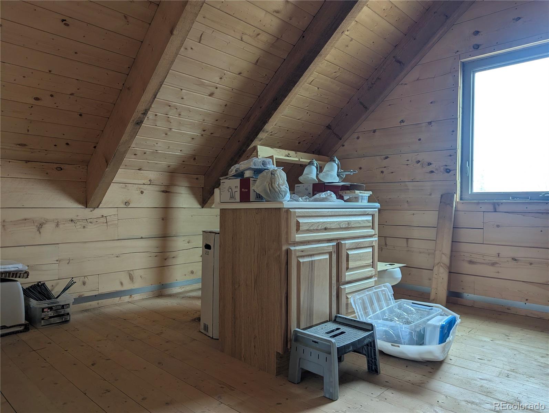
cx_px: 274
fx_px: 381
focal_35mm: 24
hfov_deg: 71.5
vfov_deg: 56.9
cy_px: 206
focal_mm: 6.81
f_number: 1.85
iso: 47
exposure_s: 1/120
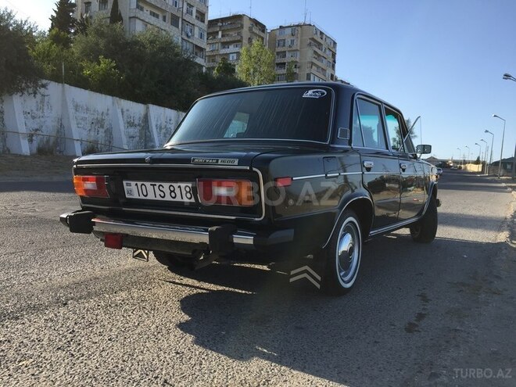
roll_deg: -4.4
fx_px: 432
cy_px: 194
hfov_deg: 61.7
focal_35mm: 29
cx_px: 258
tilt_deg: -1.3
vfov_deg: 48.2
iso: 32
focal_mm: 4.15
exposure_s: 1/1068
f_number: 2.2
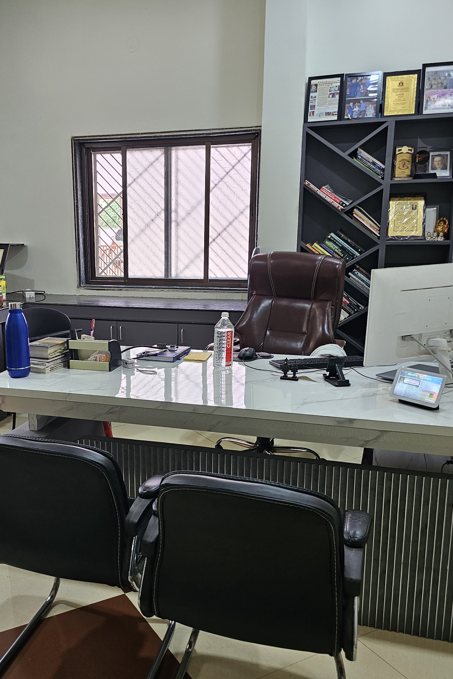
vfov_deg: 58.7
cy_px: 340
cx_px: 147
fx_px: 604
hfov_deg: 40.5
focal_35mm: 32
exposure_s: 1/53
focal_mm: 6.3
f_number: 1.7
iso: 80
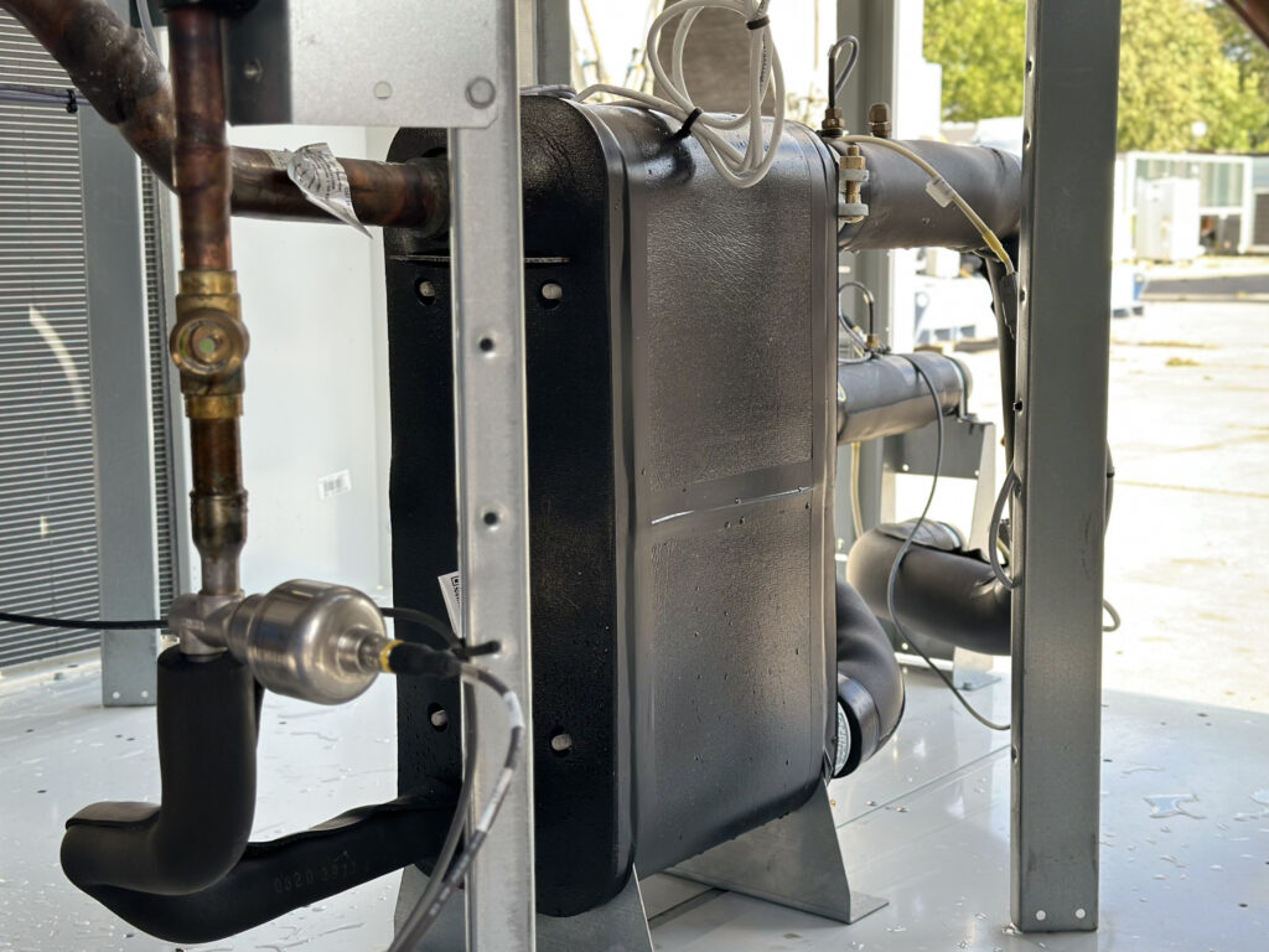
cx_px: 634
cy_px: 476
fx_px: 1760
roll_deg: -2.1
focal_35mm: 48
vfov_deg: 30.3
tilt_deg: -6.7
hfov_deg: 39.7
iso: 80
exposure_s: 1/253
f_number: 1.78
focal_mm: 6.86
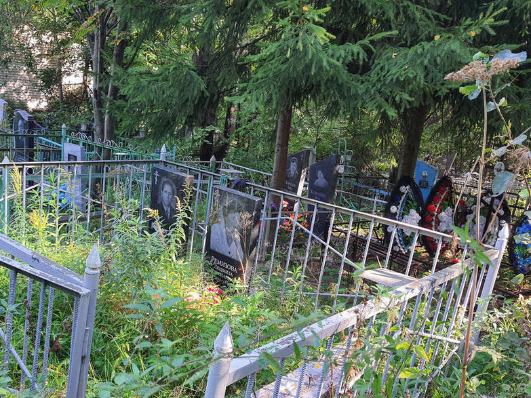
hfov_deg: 53.1
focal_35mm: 34
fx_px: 521
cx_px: 186
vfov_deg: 41.6
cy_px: 233
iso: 50
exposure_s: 1/100
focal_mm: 4.32
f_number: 1.7
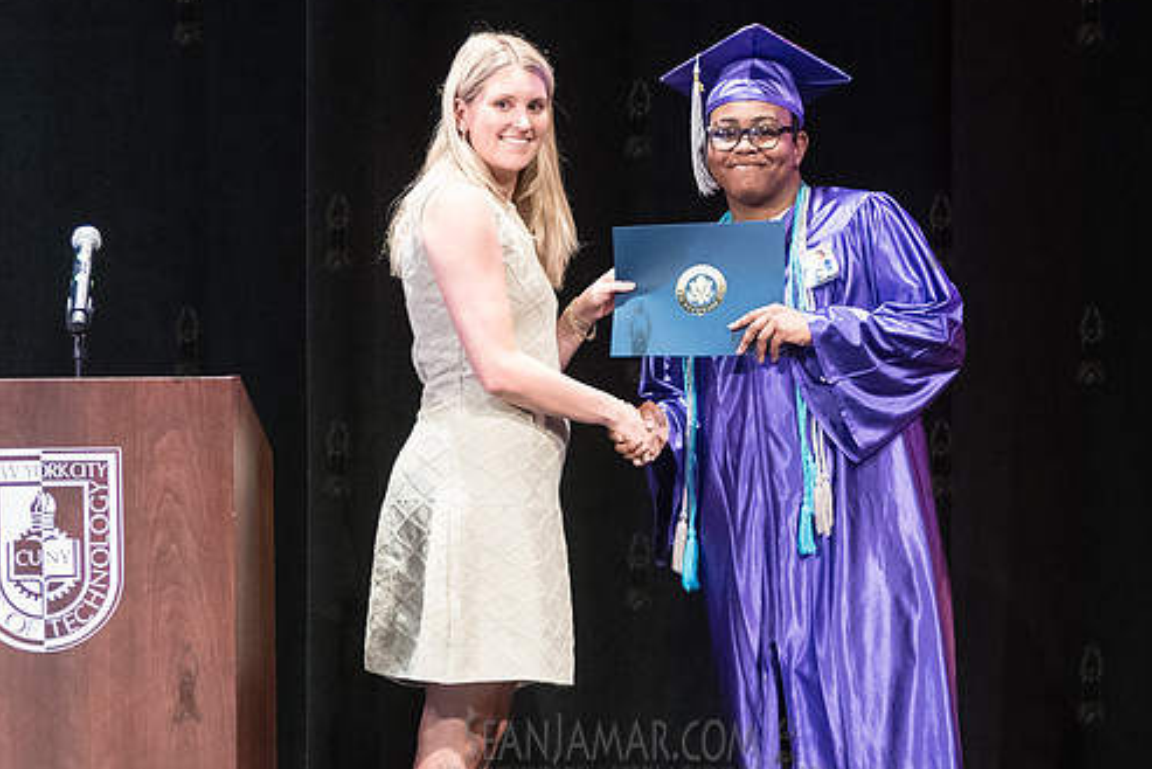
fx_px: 9026
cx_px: 556
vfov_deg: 4.9
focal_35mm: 282
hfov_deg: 7.3
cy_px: 375
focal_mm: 155
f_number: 2.8
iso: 4000
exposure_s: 1/250
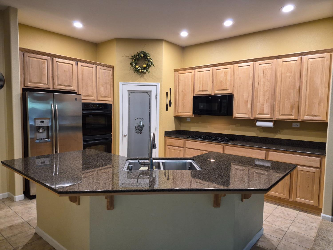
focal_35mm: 23
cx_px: 166
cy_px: 125
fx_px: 221
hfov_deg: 73.9
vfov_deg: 58.9
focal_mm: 5.4
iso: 500
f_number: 1.8
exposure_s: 1/120
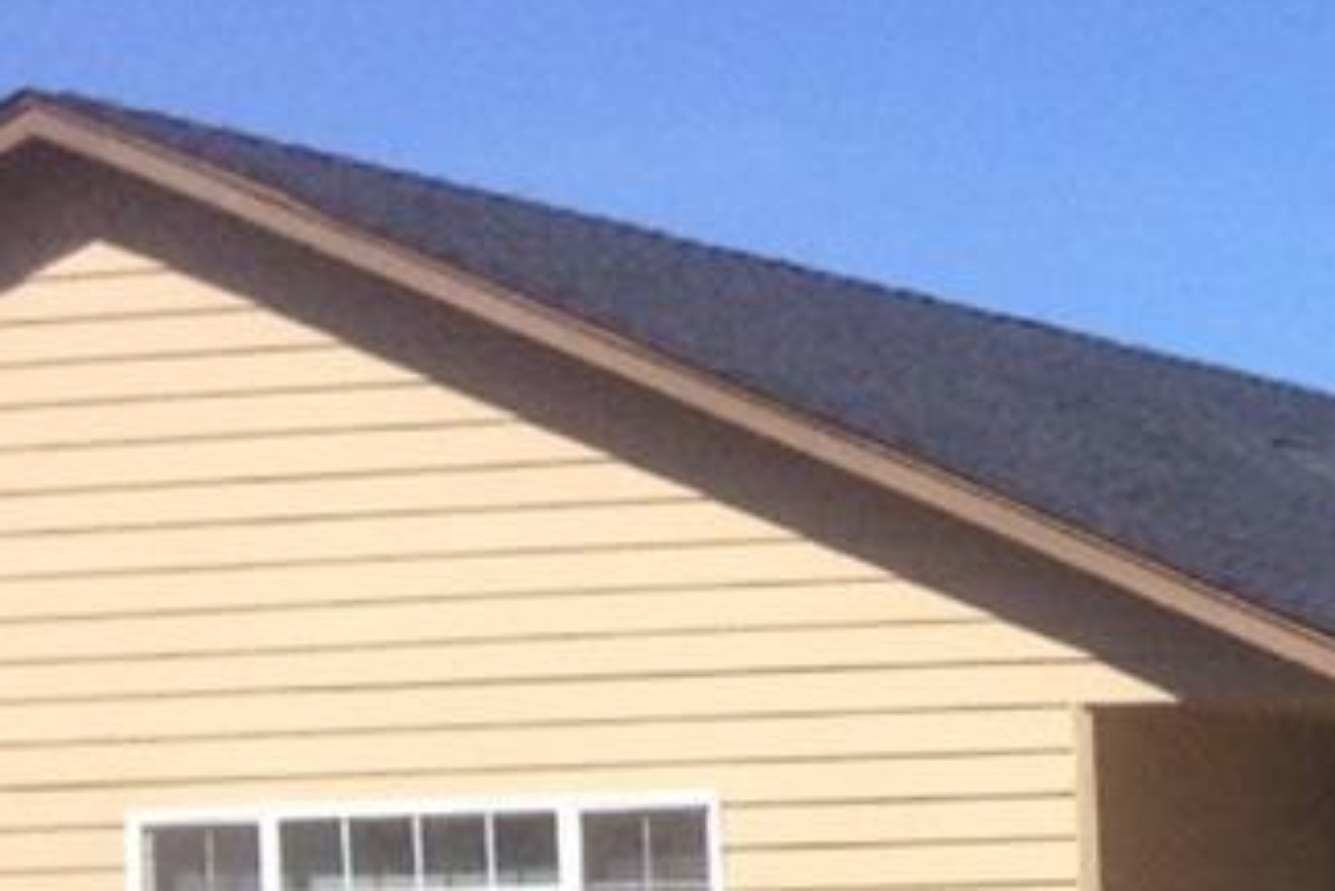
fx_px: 5861
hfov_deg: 11.7
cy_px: 1355
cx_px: 2612
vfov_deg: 8.5
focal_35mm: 158
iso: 25
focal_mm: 3.3
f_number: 2.4
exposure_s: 1/1412
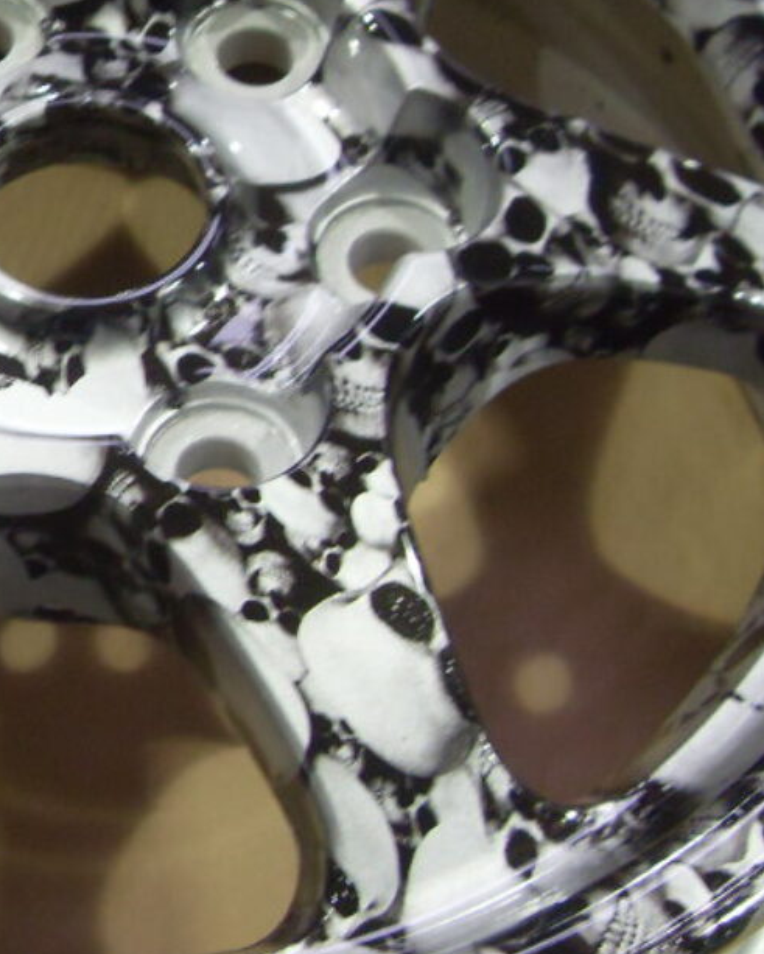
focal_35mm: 78
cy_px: 311
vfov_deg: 24.3
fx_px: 2203
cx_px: 135
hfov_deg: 19.4
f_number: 2.8
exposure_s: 1/20
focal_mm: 6.3
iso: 200
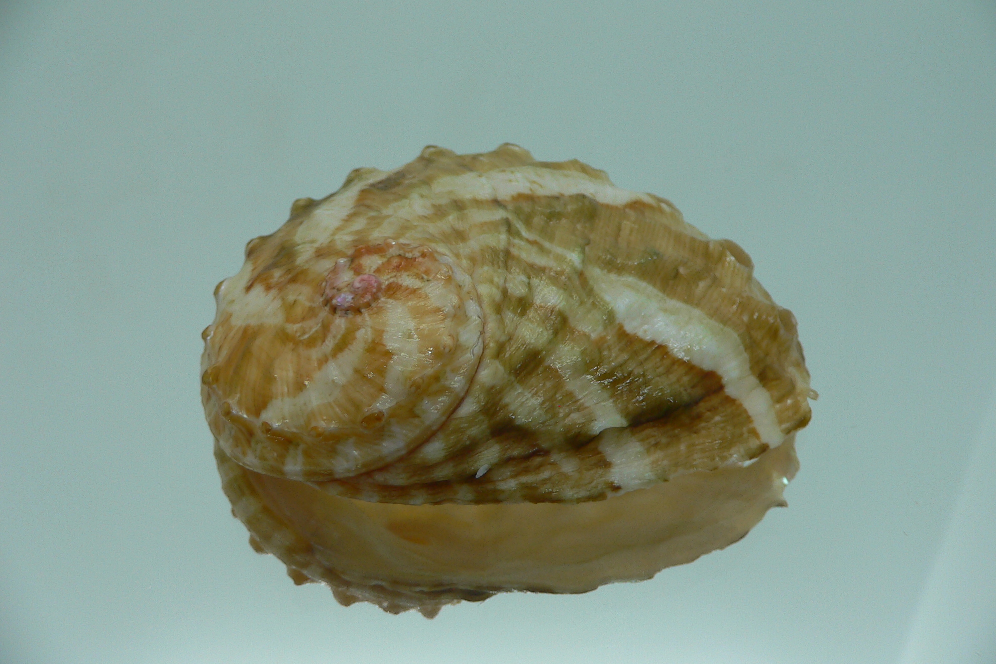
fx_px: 1024
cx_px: 503
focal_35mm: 37
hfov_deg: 51.9
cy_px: 331
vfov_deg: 35.9
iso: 80
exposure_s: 1/60
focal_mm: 4.6
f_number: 2.8
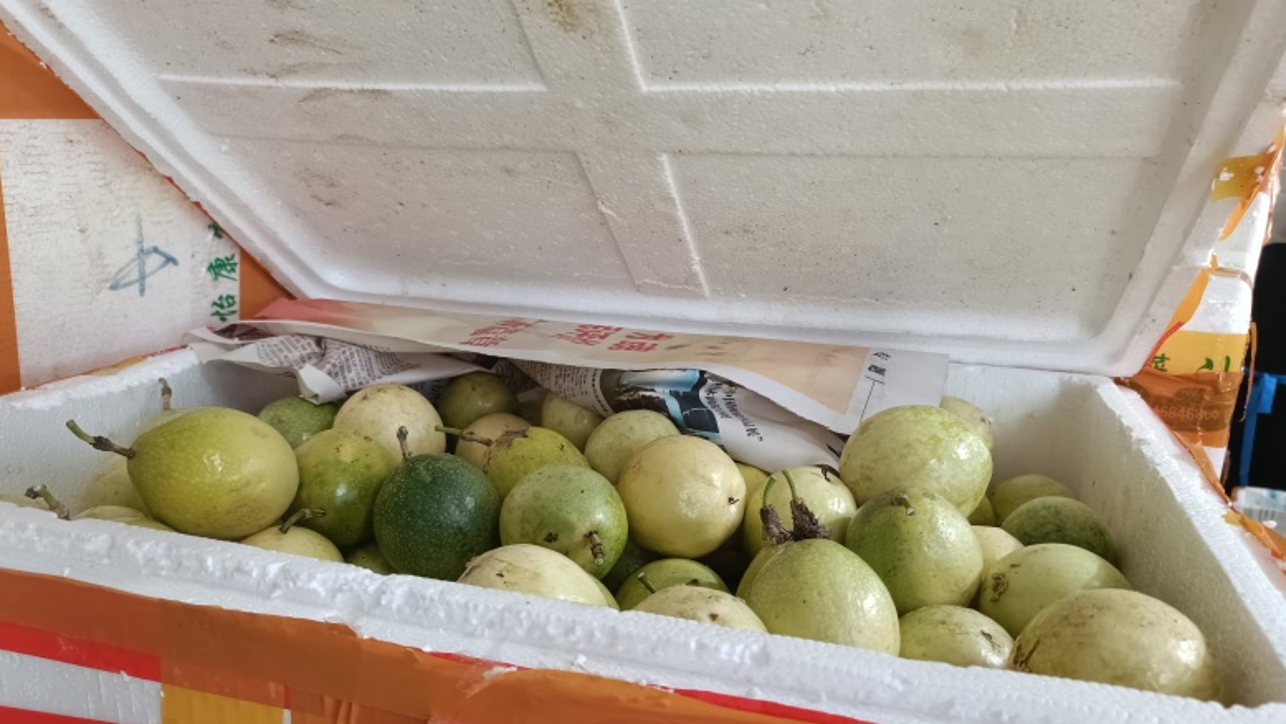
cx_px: 651
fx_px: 955
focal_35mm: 28
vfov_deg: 41.5
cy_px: 403
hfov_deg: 67.9
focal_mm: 4.7
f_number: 1.7
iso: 1551
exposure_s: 1/99.9
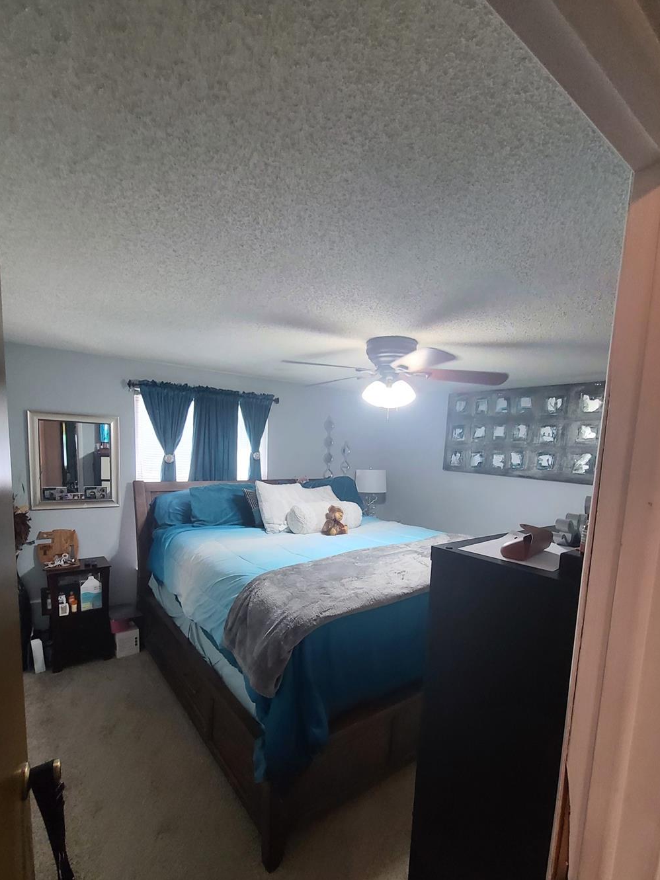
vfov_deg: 97.7
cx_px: 326
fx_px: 381
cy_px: 491
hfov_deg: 81.7
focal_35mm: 15
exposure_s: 1/60
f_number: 2.2
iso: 400
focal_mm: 2.2
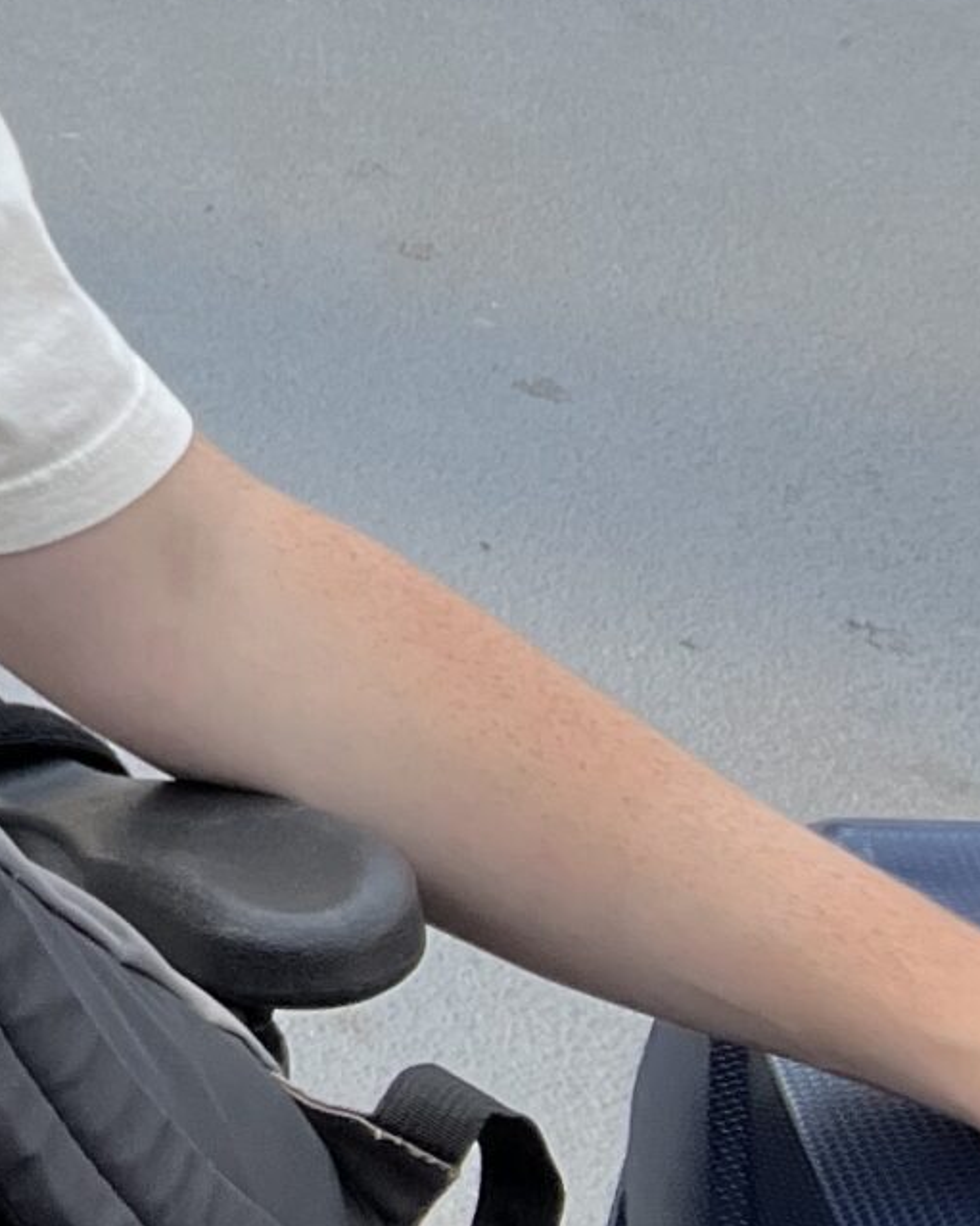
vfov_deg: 20.4
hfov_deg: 13.9
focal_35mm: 90
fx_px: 3264
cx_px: -1085
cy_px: -90
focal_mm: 2.71
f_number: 2.2
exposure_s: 1/215
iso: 32
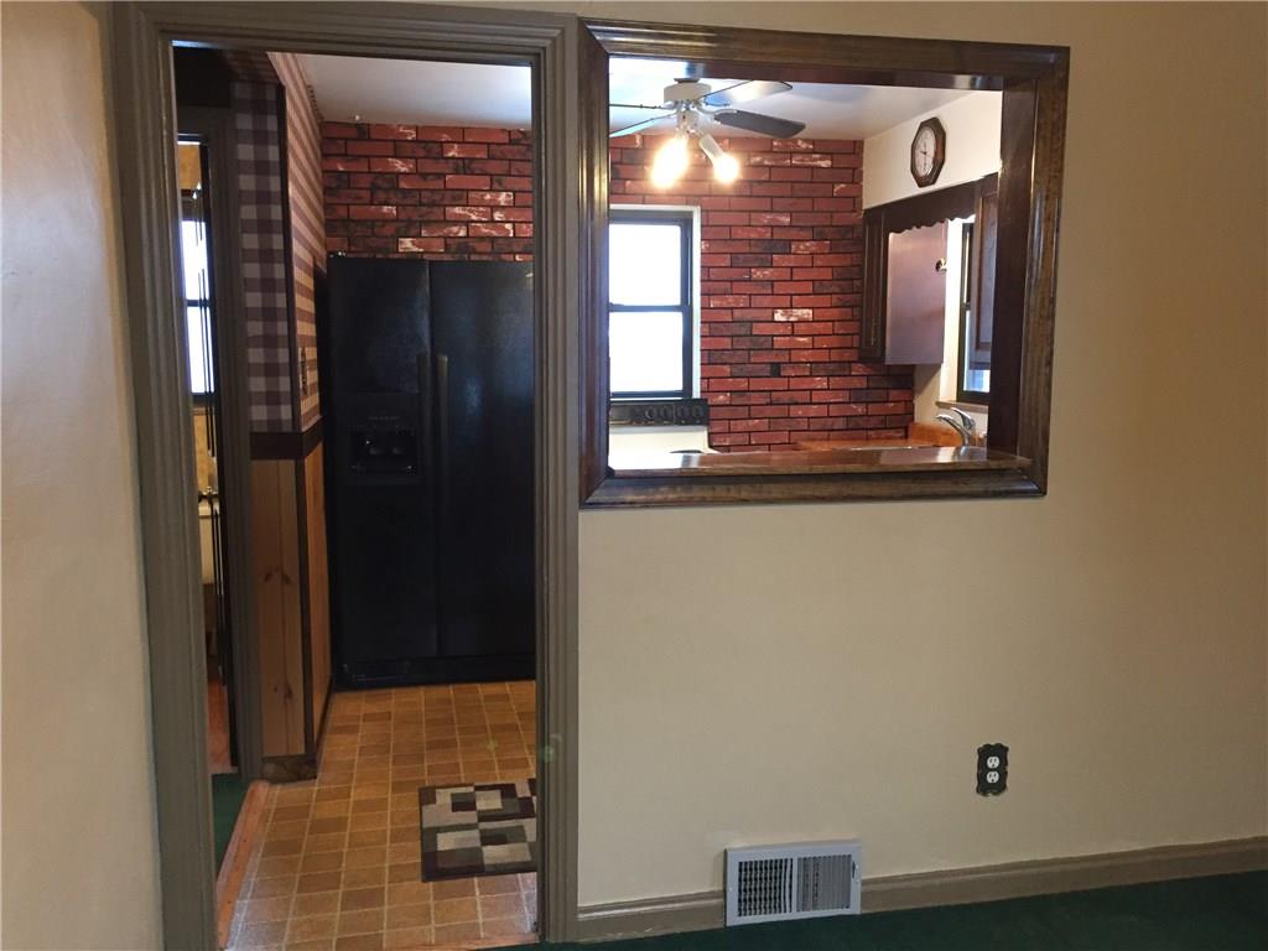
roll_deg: -0.4
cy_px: 476
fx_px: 1062
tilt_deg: -6.0
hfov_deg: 61.7
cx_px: 634
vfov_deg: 48.2
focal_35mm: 29
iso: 200
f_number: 2.2
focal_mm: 4.15
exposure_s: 1/30
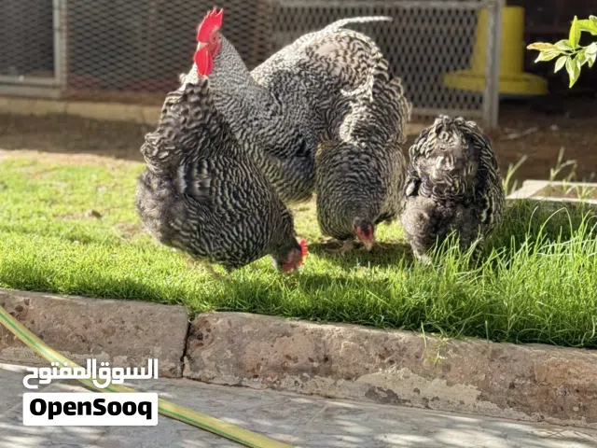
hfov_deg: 39.7
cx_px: 298
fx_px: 828
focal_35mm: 48
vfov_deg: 30.3
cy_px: 224
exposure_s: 1/762
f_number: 1.78
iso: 100
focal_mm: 6.76
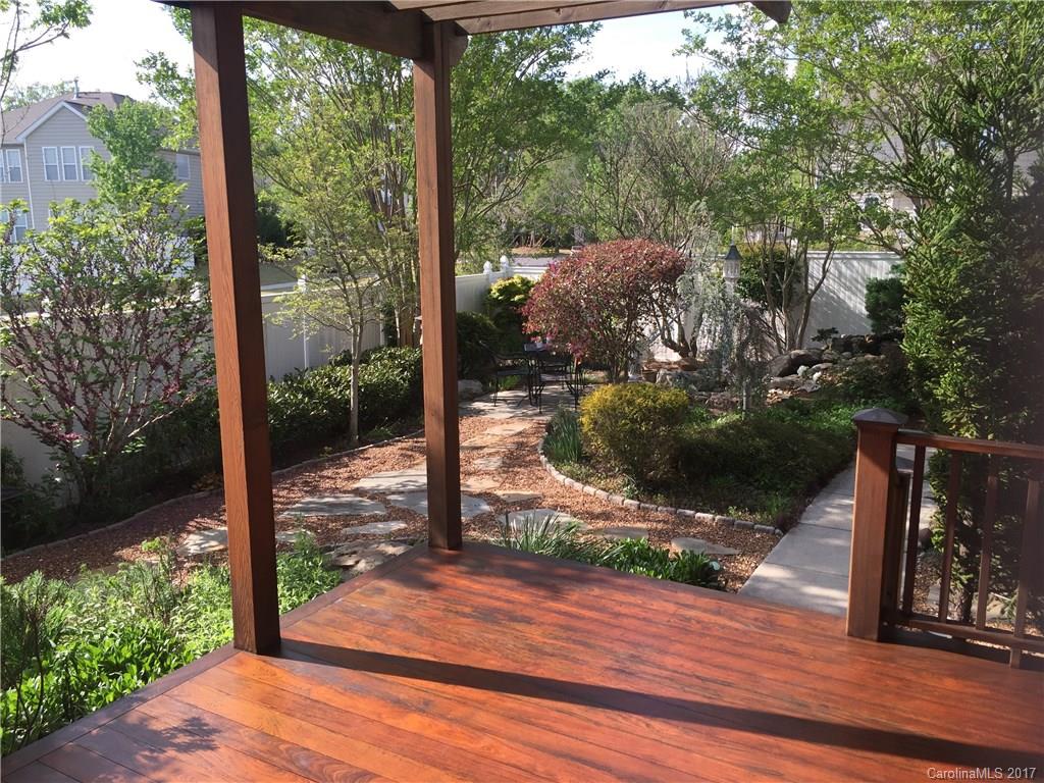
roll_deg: -0.5
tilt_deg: -10.3
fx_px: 875
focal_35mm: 29
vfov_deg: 48.2
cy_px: 392
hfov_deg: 61.7
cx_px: 522
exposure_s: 1/608
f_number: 2.2
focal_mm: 4.15
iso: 32
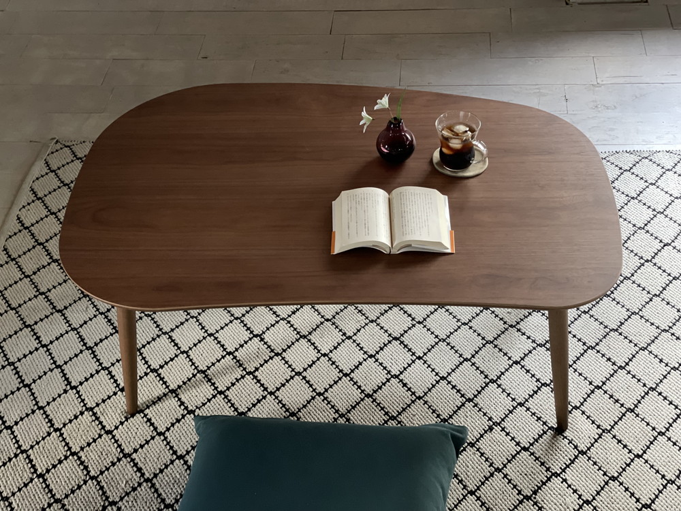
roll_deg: +4.4
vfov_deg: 28.0
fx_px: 1023
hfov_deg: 36.8
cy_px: 256
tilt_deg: -42.3
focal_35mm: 52
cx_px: 340
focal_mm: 6
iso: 500
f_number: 2
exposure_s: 1/24
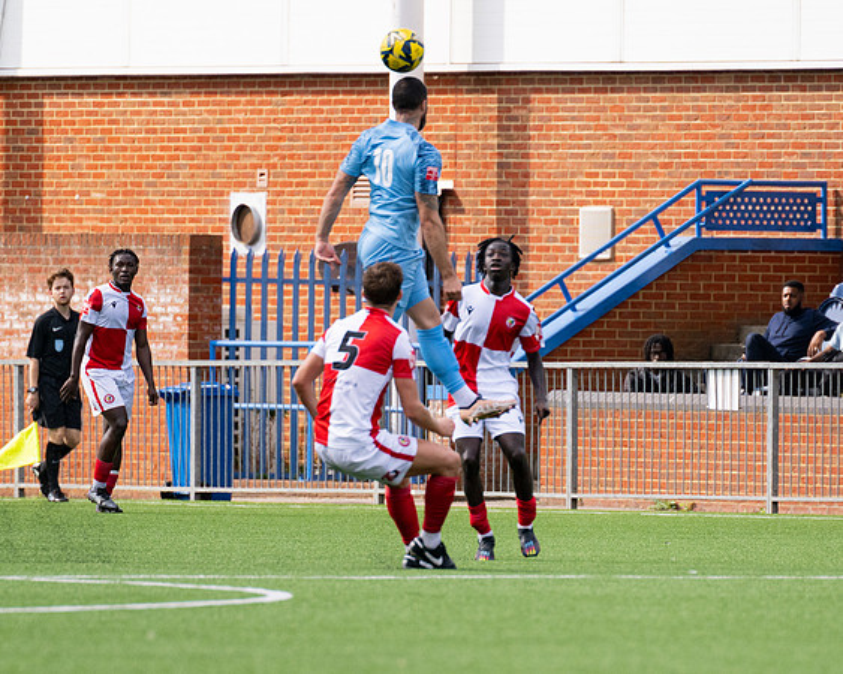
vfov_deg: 2.7
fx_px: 14123
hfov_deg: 3.4
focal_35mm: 566
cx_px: 520
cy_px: 605
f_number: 4
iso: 400
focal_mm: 280
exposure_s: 1/2000
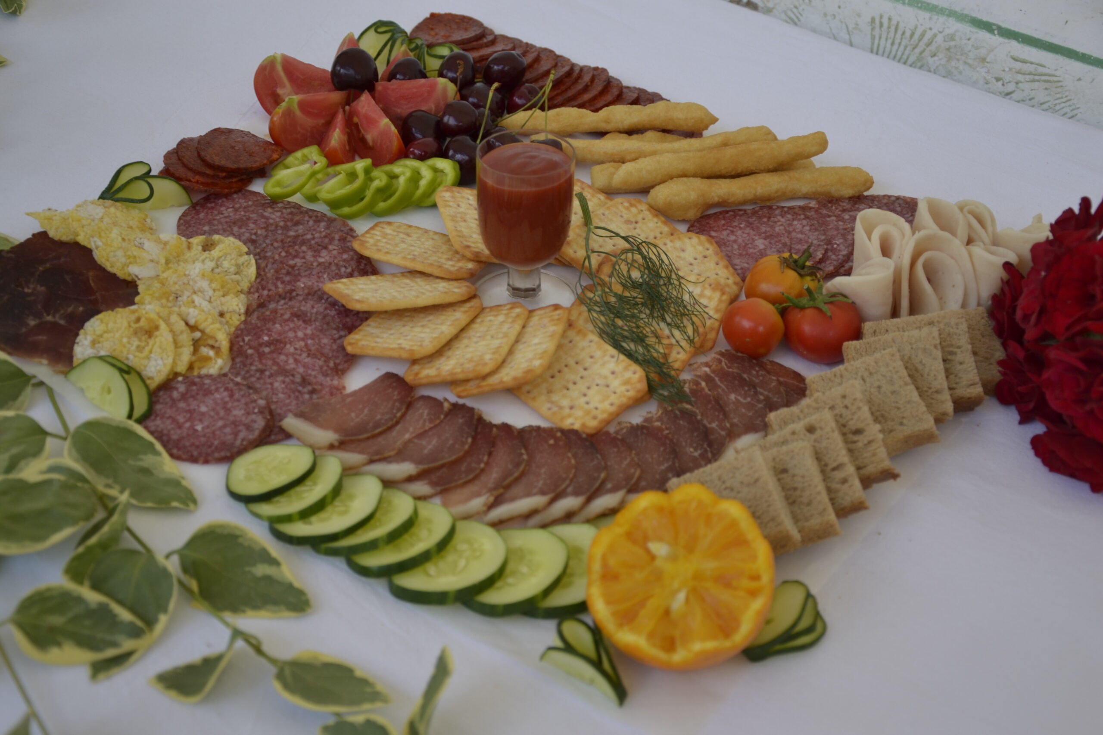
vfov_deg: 23.8
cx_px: 552
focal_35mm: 57
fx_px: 1746
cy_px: 368
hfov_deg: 35.1
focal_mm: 38
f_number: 4.5
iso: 100
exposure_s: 1/320
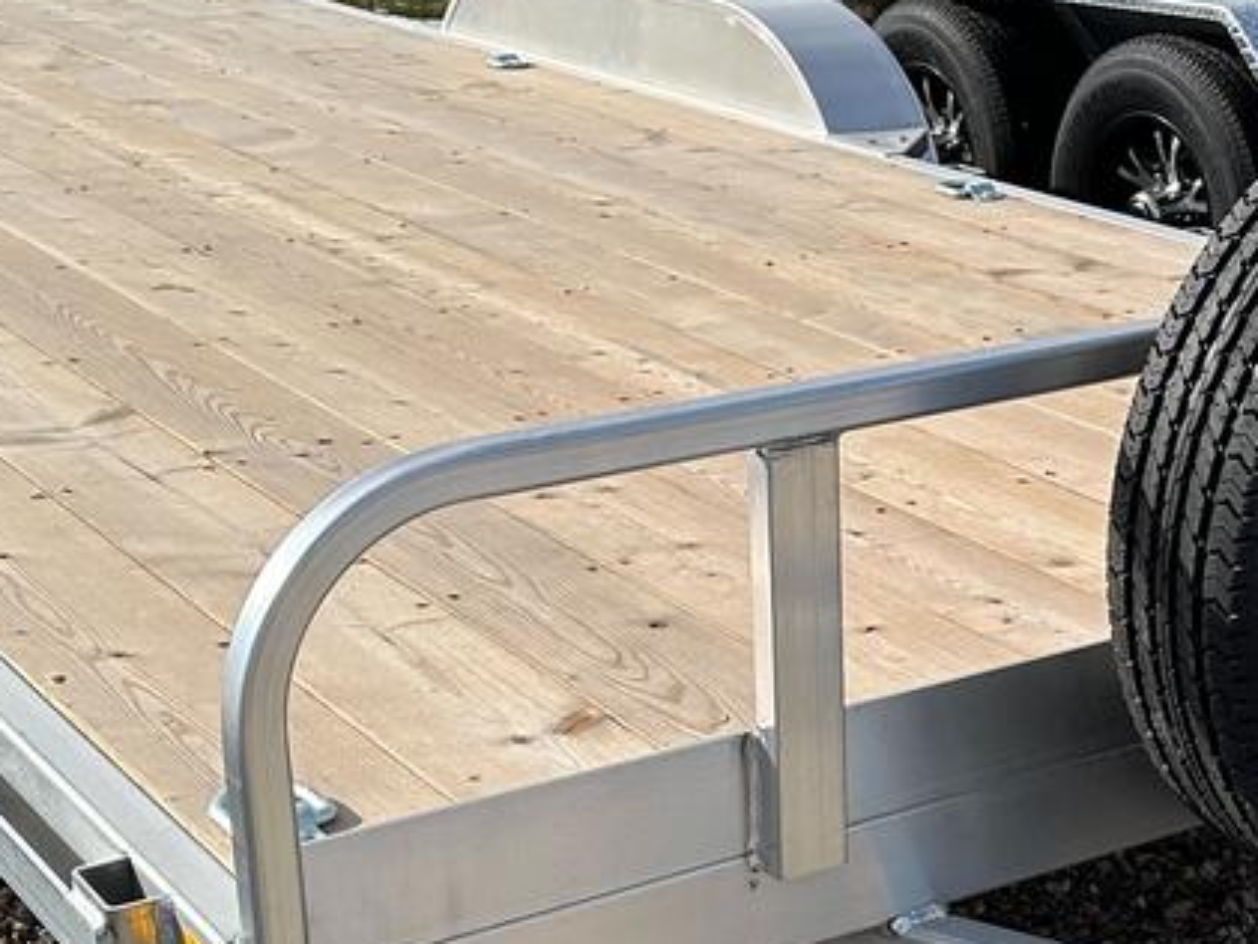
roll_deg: +0.7
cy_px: 672
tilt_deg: -20.6
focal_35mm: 73
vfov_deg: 20.1
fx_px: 2654
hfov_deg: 26.4
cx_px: 887
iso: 80
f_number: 1.78
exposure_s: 1/3472
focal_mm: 6.86
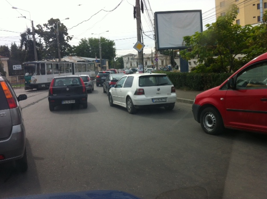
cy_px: 98
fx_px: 277
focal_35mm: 36
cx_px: 130
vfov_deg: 39.6
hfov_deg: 51.4
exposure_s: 1/702
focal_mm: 3.85
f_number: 2.8
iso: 80
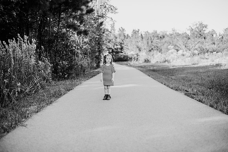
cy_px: 76
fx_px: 317
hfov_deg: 39.6
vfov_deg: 27.0
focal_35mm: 50
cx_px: 114
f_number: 2
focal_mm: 50
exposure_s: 1/1000
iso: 200
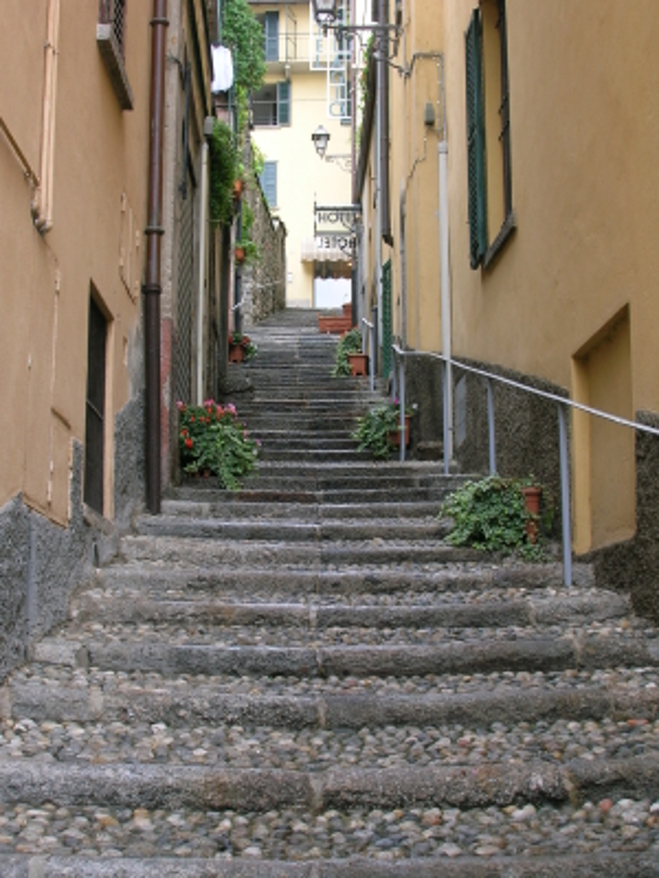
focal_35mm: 54
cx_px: 330
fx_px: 1371
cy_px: 439
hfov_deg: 27.0
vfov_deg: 35.5
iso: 50
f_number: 5.7
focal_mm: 9
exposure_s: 1/18
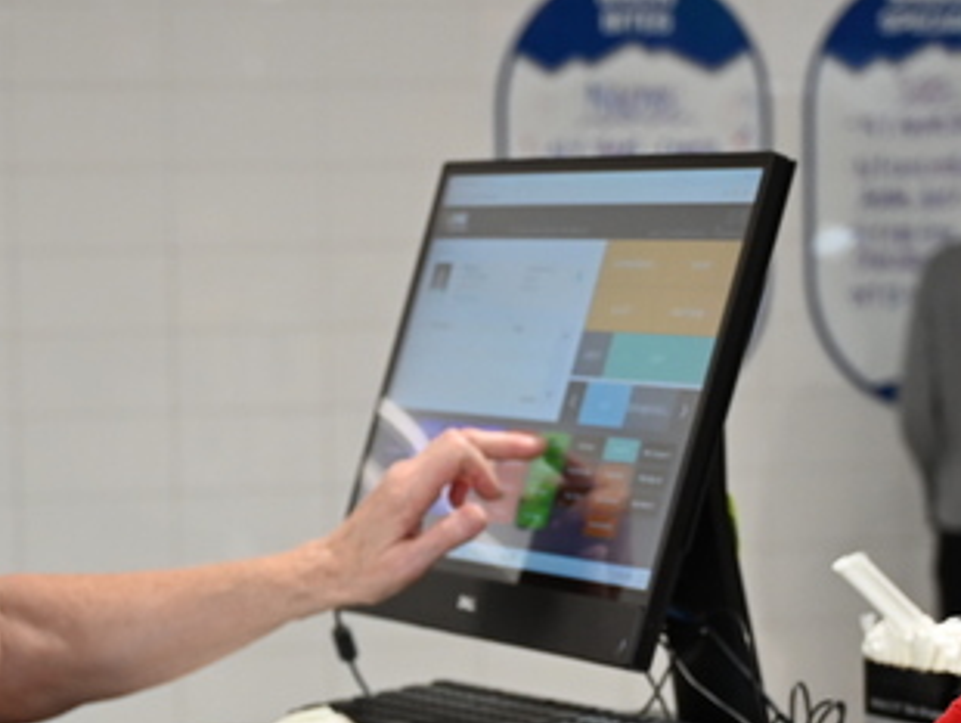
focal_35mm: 149
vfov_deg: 9.9
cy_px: 600
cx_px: 319
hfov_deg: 13.2
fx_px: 4140
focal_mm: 47
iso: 1600
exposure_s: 1/125
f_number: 4
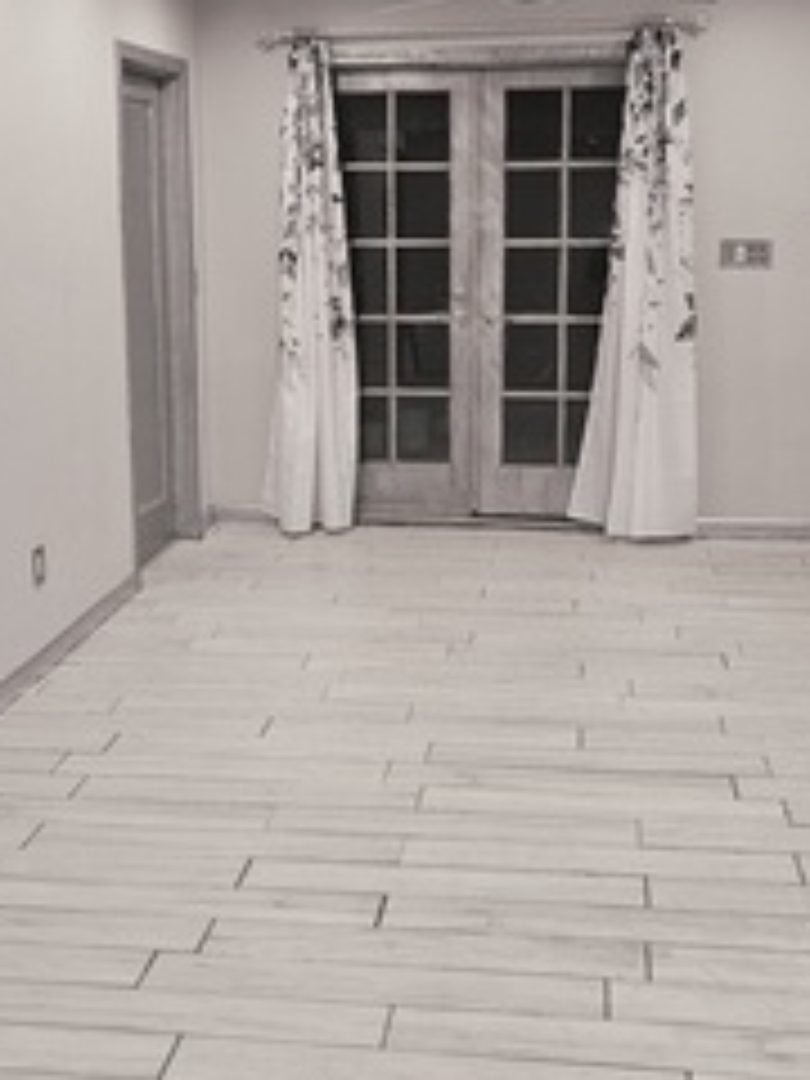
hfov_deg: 30.3
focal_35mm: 48
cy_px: 396
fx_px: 1498
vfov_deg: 39.4
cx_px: 385
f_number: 1.7
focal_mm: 6.3
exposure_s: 1/60.2
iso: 125
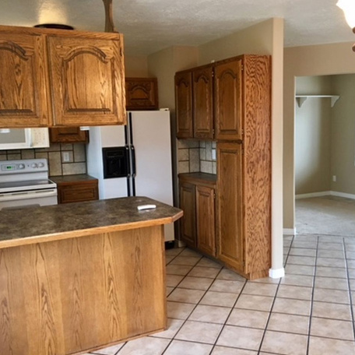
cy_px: 174
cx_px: 188
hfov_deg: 46.0
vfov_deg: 46.0
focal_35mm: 36
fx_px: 418
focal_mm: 4.15
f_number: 2.2
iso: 125
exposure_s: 1/30
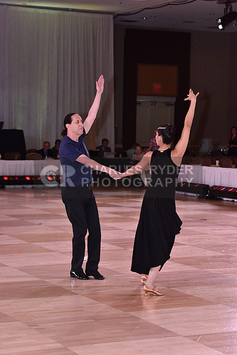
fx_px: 967
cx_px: 118
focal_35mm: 98
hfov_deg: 14.0
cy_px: 178
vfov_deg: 20.8
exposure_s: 1/250
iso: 2000
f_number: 6.3
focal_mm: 98
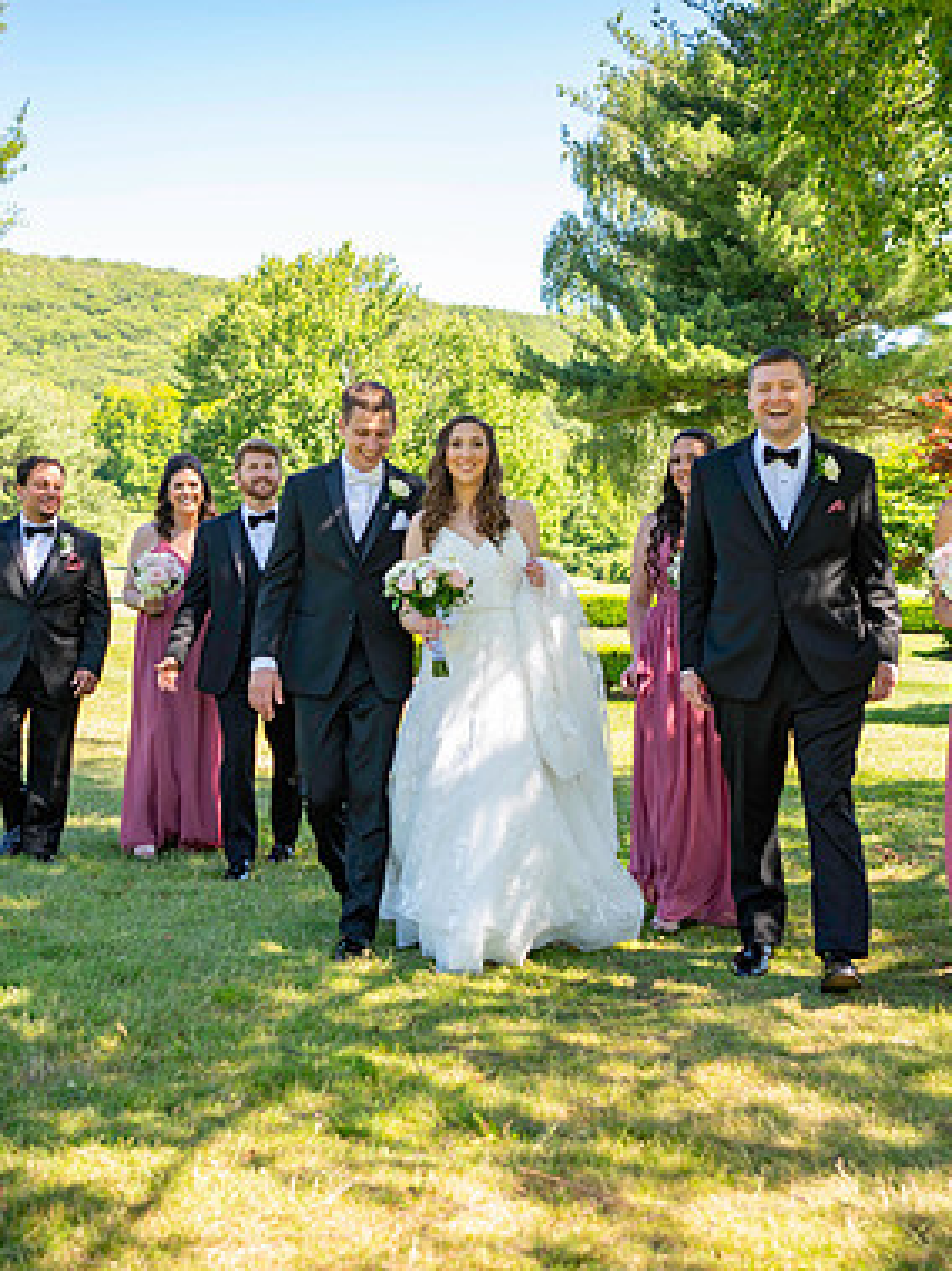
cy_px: 637
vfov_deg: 38.2
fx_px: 1834
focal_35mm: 50
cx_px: 510
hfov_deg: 29.1
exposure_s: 1/250
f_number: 3.2
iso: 100
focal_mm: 34
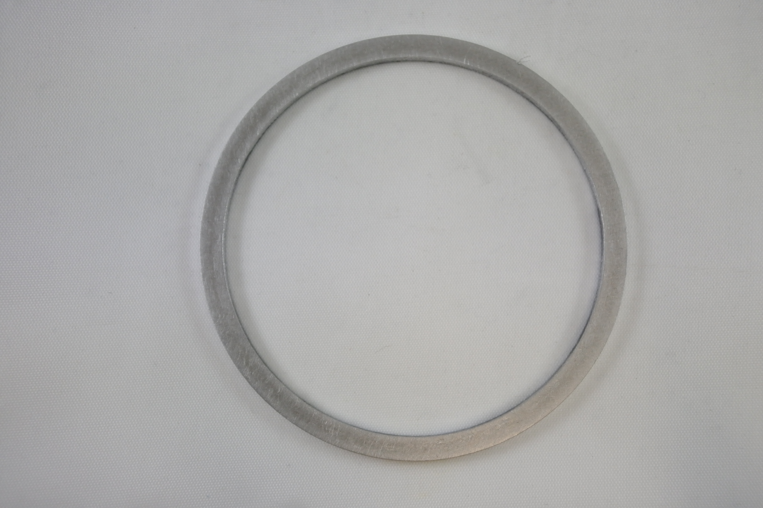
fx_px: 1166
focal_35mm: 55
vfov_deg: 24.6
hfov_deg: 36.2
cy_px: 254
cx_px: 382
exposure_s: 1/200
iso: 400
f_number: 4.8
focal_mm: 20.6
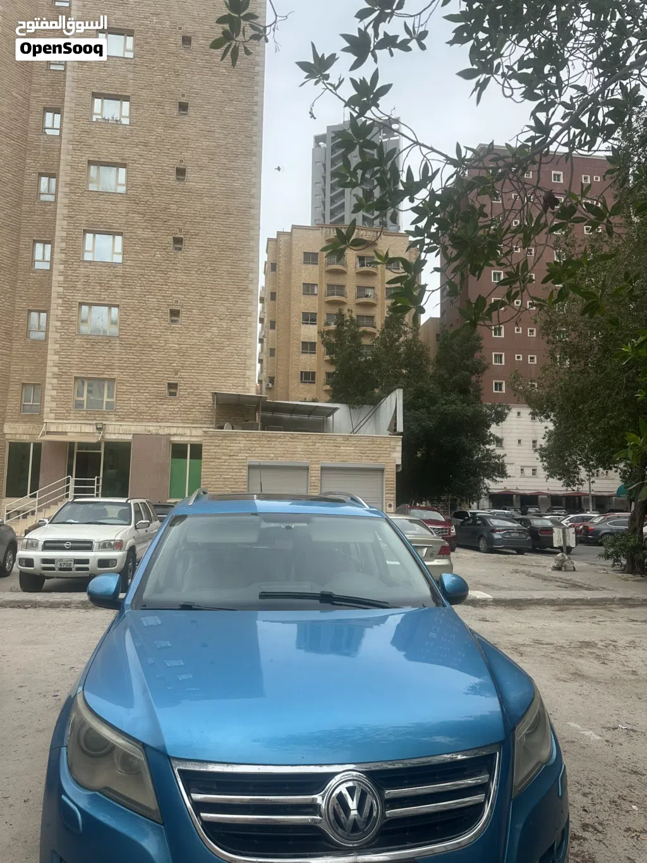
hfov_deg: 56.8
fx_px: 598
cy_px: 432
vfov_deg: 71.6
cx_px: 324
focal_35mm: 24
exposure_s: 1/2967
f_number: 1.78
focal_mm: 6.86
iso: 80
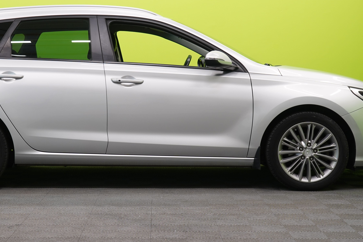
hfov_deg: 25.6
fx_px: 797
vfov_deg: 17.3
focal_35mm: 79
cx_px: 131
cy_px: 90
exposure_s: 1/30
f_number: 5
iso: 400
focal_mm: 47
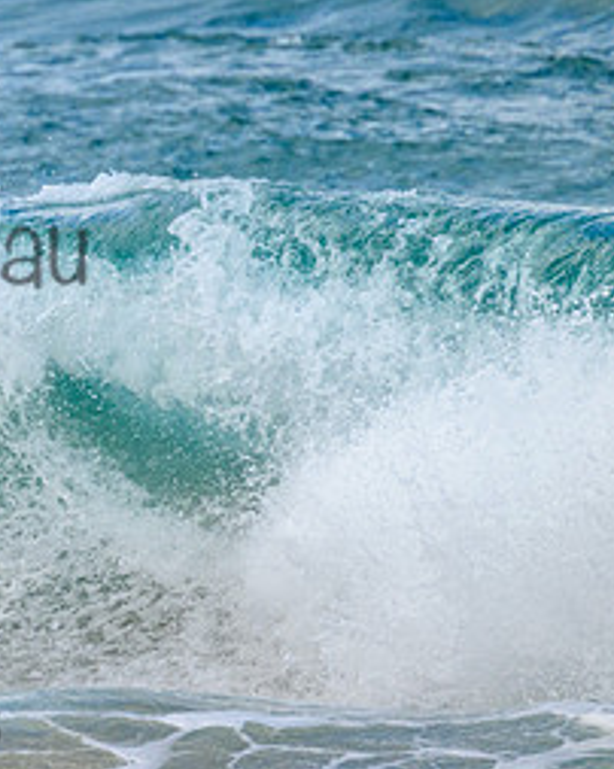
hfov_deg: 0.9
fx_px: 39185
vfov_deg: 1.1
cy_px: 214
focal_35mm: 1723
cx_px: -234
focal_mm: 800
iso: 1600
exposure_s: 1/2000
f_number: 11
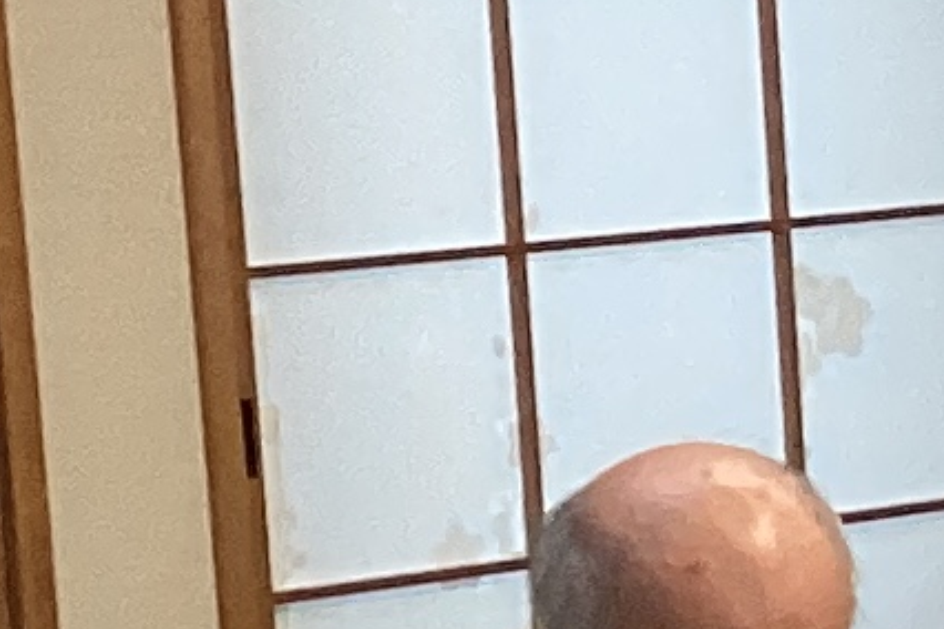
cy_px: 853
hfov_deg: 8.1
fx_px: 6476
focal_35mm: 247
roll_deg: +3.7
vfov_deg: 5.5
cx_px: 1669
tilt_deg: -9.3
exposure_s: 1/50
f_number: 2.4
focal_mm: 3.3
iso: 125
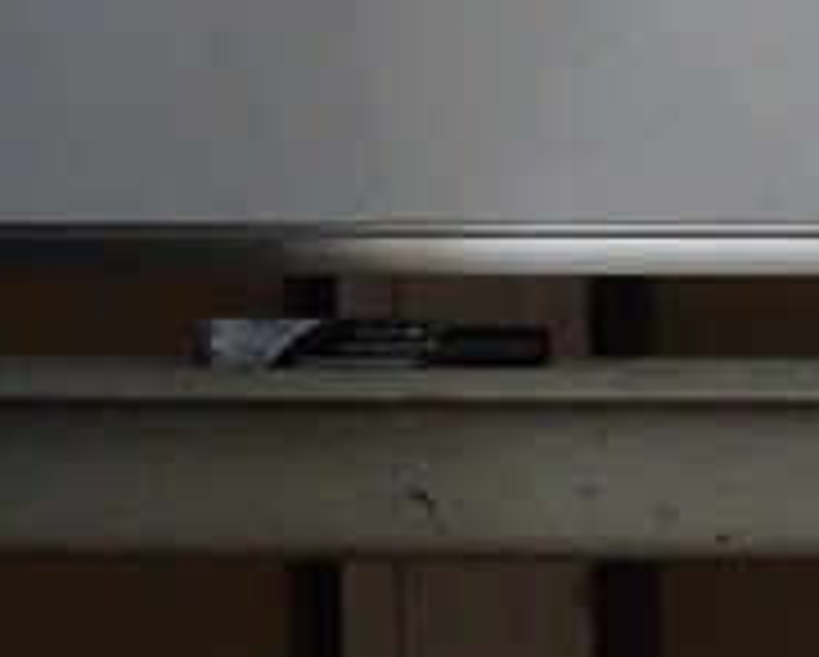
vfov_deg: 1.2
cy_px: -871
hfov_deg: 1.5
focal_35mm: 1332
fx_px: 32321
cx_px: 1156
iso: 800
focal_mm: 43.45
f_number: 6.3
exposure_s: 1/100
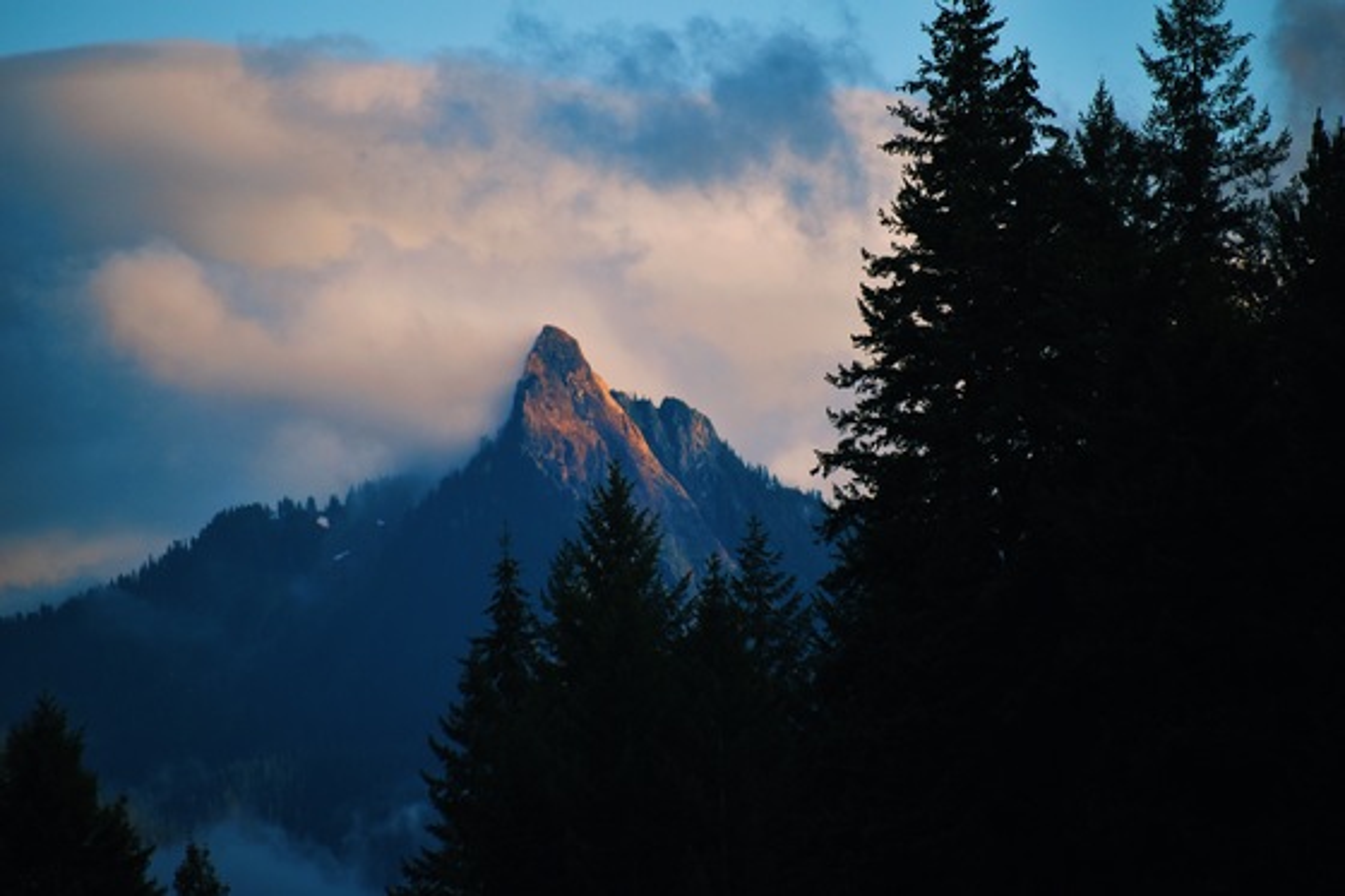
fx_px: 16807
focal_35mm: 450
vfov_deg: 3.1
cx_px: 672
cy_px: 448
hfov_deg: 4.6
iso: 200
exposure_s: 1/1250
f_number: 6.3
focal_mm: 300
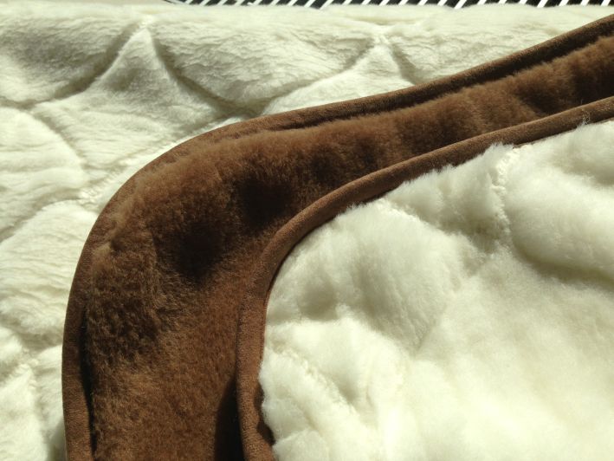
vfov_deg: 43.0
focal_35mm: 33
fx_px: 585
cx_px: 307
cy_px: 230
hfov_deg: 55.3
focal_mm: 4.13
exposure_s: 1/2584
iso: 50
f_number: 2.4
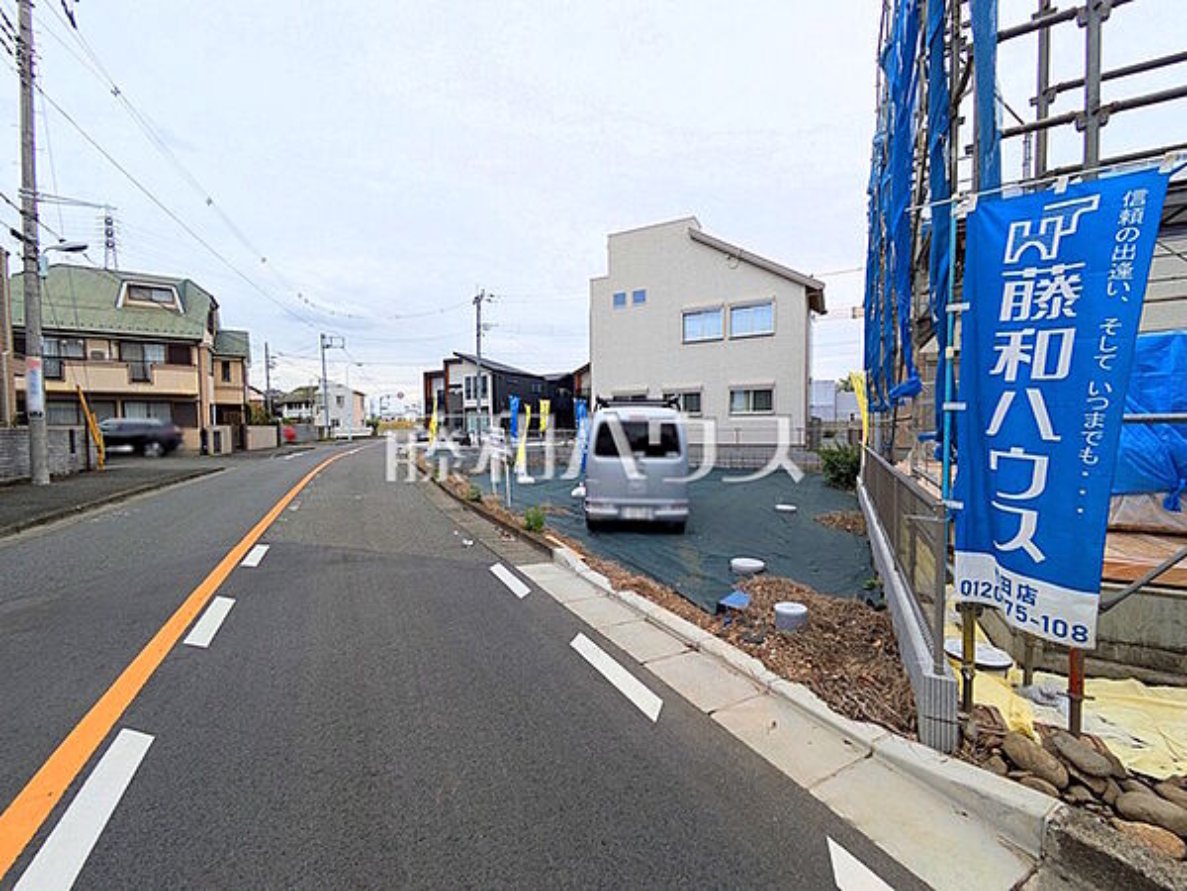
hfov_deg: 102.1
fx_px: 480
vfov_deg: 85.7
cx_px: 594
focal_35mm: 14
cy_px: 446
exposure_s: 1/1106
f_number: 2.2
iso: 50
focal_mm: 1.83
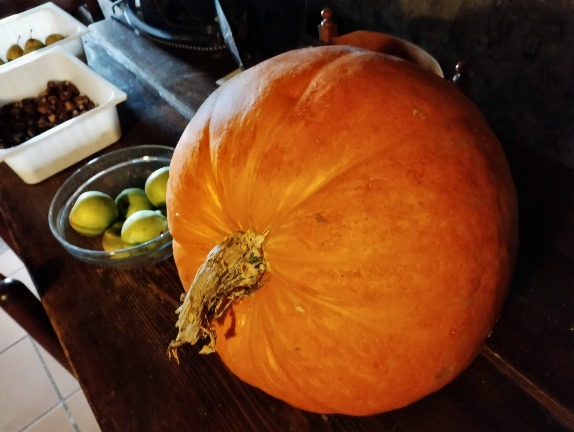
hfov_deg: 63.4
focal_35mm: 28
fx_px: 465
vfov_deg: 49.9
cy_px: 216
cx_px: 287
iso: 4494
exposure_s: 1/10
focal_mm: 4.27
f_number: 1.8
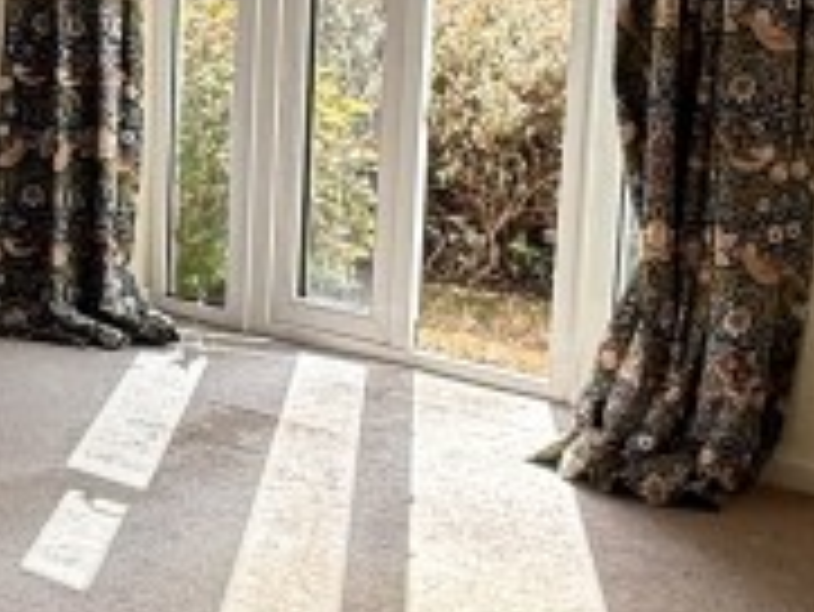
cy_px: 243
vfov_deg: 18.7
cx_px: 207
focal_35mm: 79
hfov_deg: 24.4
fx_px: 1859
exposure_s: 1/403
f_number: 2.2
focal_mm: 2.22
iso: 64
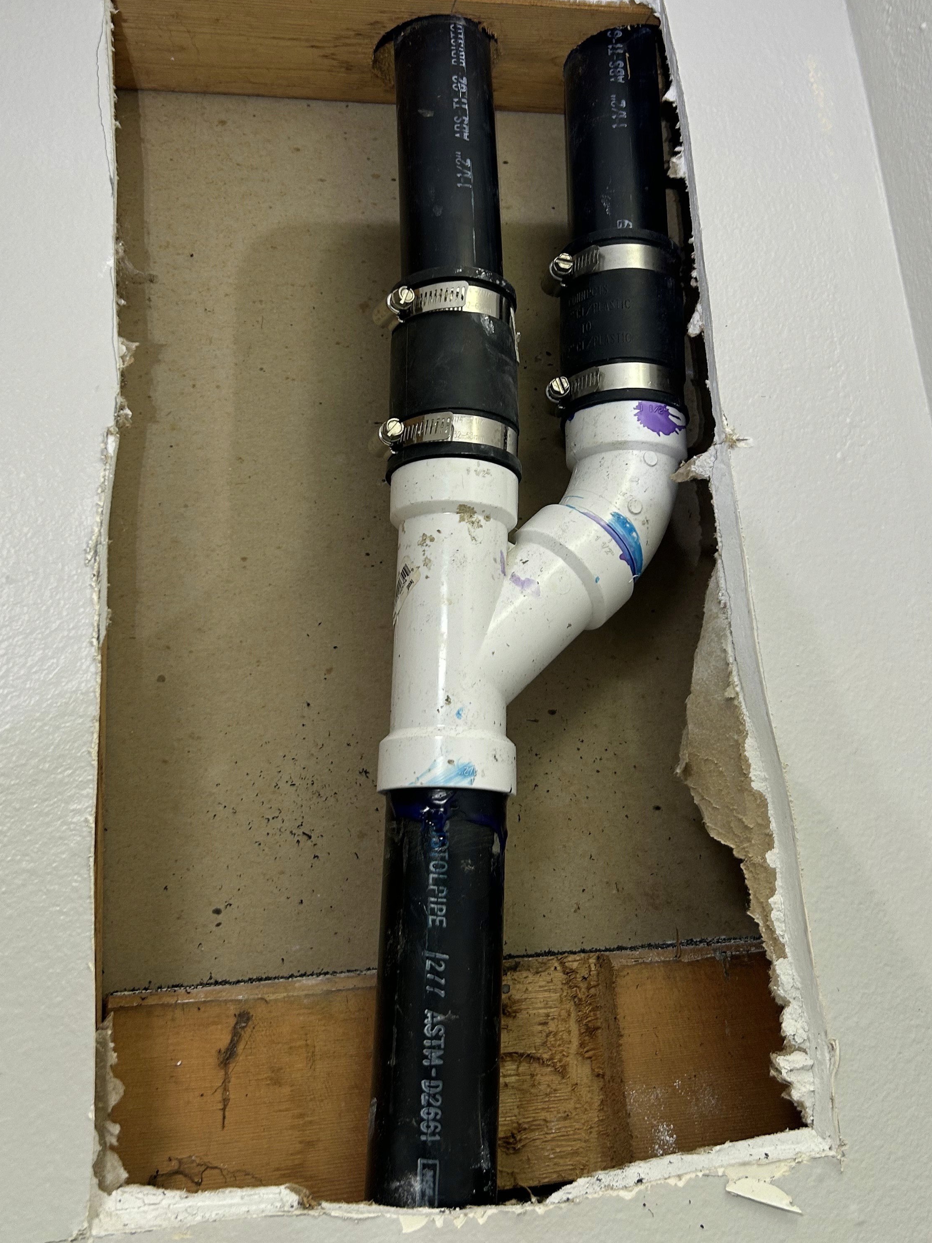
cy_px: 501
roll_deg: +5.4
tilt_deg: +18.4
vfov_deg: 52.3
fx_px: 1257
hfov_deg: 40.7
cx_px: 459
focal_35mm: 35
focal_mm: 5.7
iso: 64
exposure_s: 1/60
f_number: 1.5
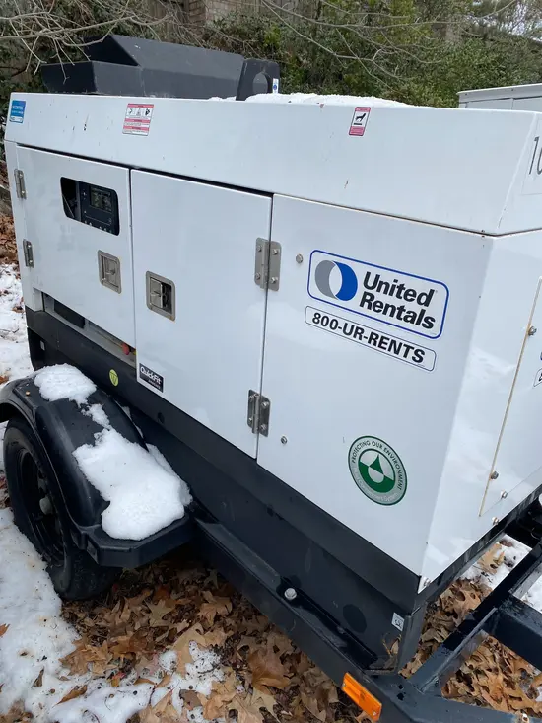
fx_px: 543
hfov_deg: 53.1
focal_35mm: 26
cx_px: 271
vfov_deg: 67.3
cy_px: 362
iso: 32
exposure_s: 1/752
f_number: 1.8
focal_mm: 4.25
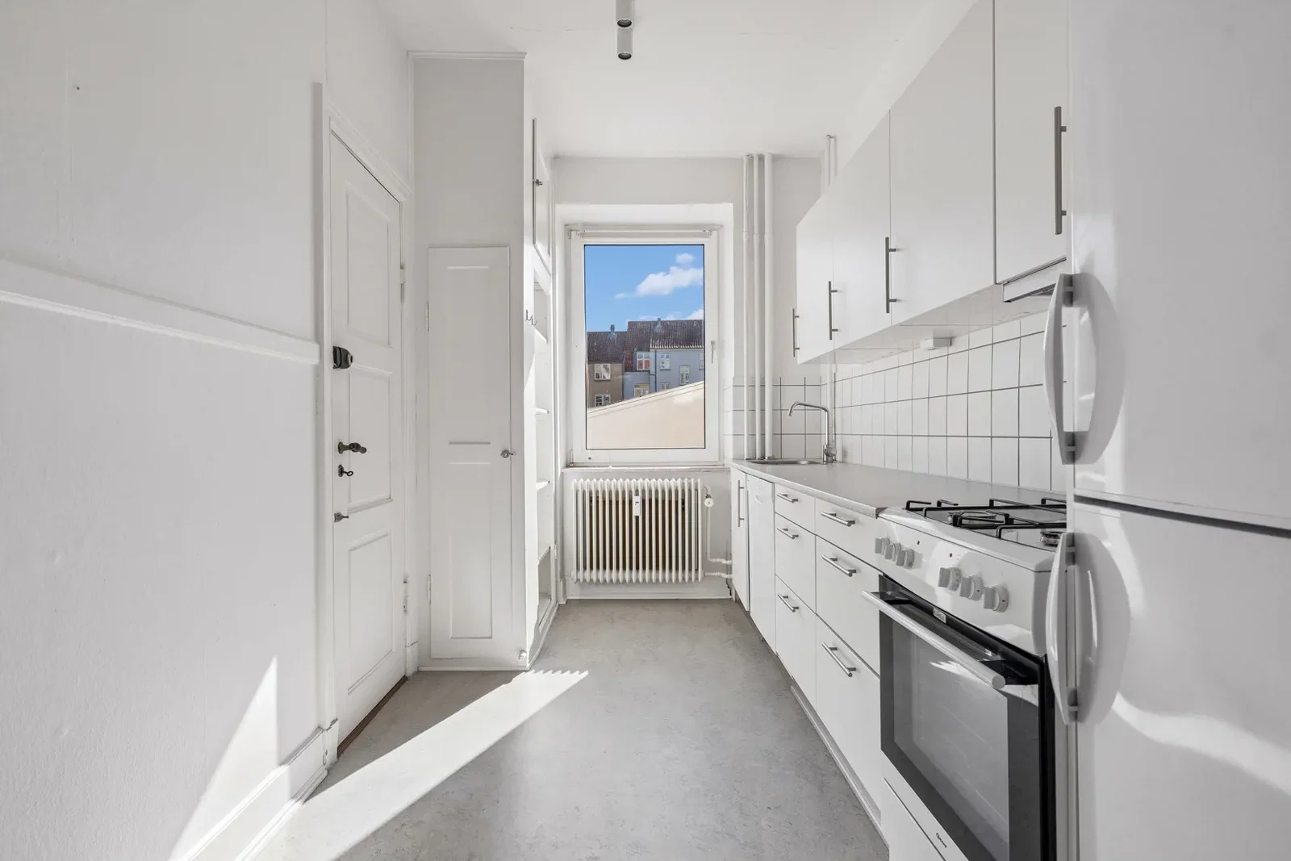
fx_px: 646
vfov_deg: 67.4
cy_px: 430
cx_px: 646
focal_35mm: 18
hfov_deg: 90.0
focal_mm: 18
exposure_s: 1/160
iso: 400
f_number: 8
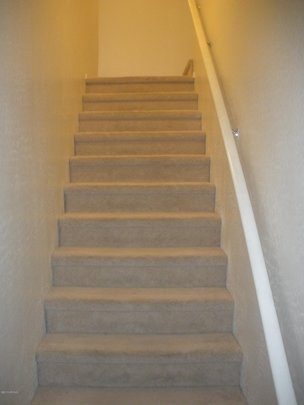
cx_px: 152
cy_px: 202
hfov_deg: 40.7
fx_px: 410
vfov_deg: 52.6
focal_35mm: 35
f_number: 3.5
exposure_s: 1/8
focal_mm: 6.3
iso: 400
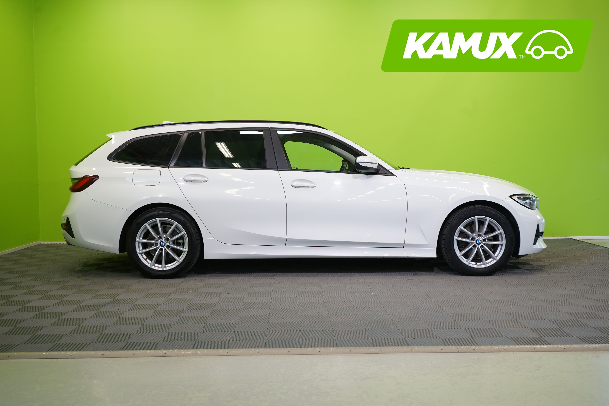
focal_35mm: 36
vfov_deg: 36.9
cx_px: 304
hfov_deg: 53.1
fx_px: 609
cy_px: 203
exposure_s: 1/30
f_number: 6.3
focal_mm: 36
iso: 400
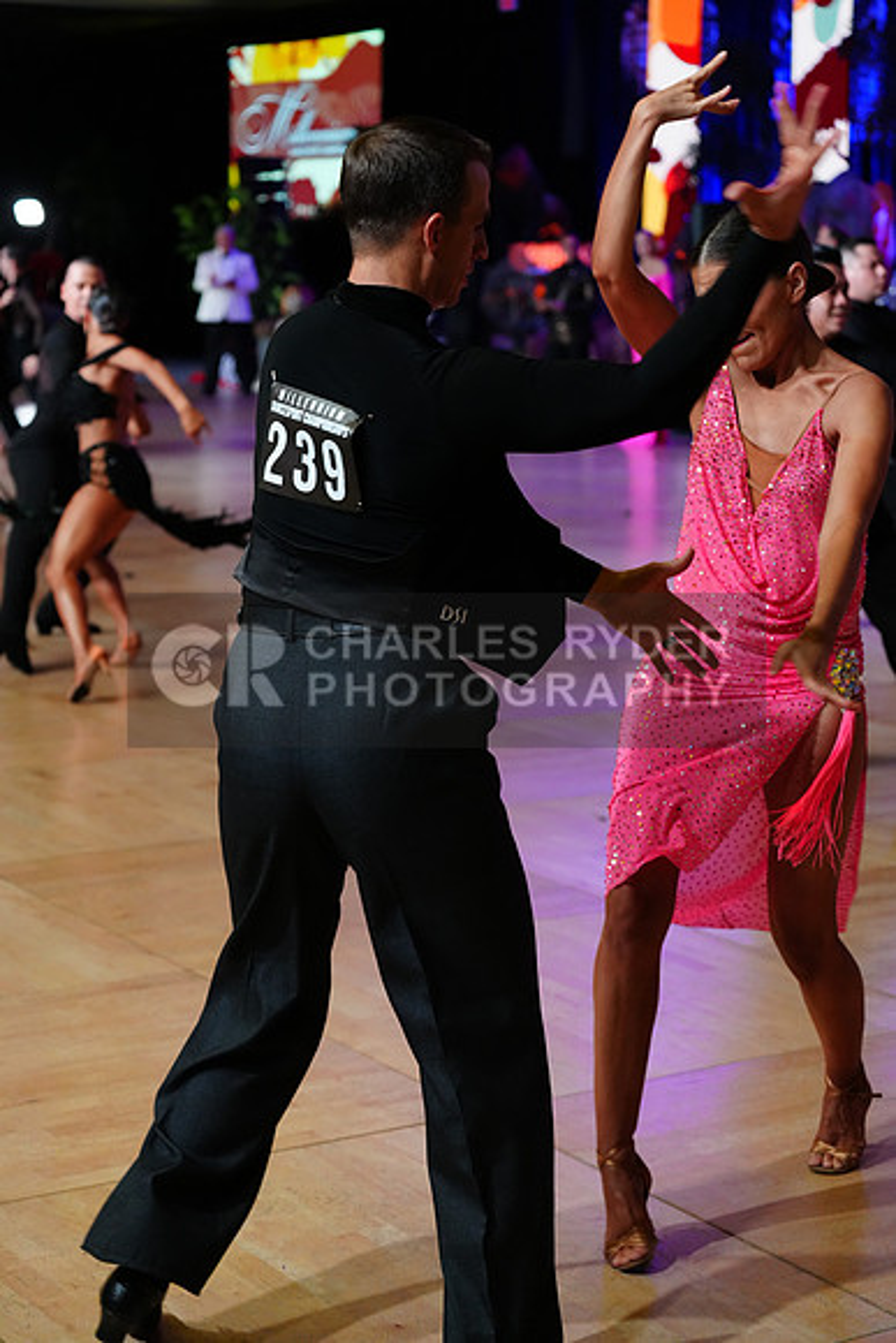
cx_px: 448
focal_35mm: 70
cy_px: 672
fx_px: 2612
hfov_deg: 19.5
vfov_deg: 28.8
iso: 3200
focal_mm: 70
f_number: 4
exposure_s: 1/320
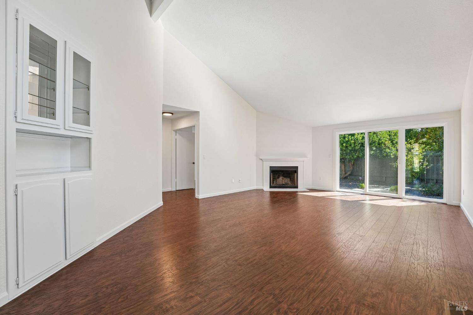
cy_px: 158
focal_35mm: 14
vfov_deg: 81.2
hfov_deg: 104.3
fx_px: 184
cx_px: 236
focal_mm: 14
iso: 640
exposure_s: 1/50
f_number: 8
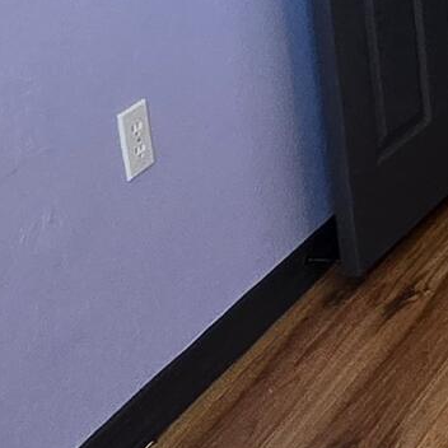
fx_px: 1435
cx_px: 1022
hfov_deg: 13.7
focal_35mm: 98
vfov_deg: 16.3
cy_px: -204
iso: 250
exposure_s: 1/60
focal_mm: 2.2
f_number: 2.2
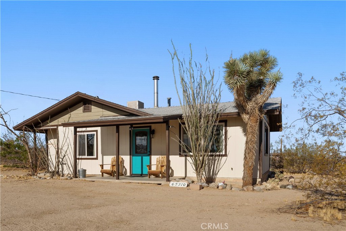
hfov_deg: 69.4
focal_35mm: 26
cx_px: 173
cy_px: 116
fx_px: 250
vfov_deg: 49.6
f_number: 11
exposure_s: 1/200
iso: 400
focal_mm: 26
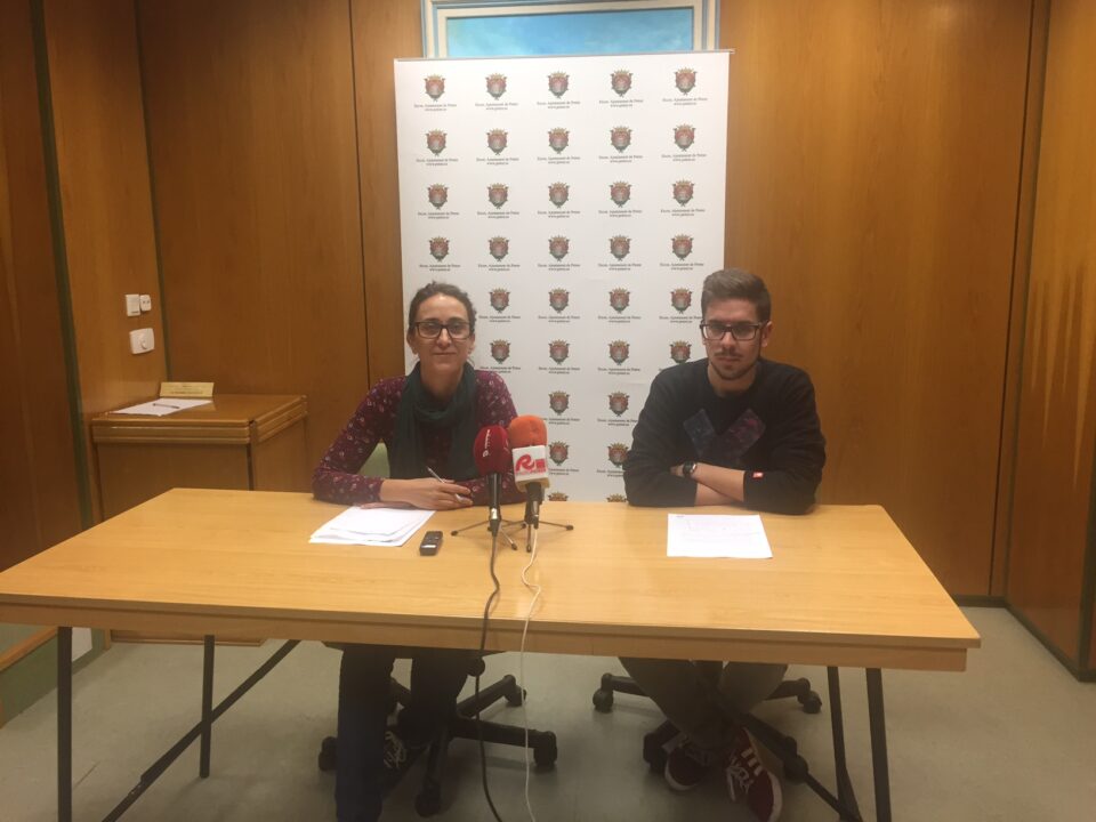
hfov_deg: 61.7
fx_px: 918
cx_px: 548
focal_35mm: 29
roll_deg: +0.0
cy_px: 411
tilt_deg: -11.1
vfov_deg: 48.2
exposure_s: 1/33
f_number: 2.2
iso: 50
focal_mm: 4.15
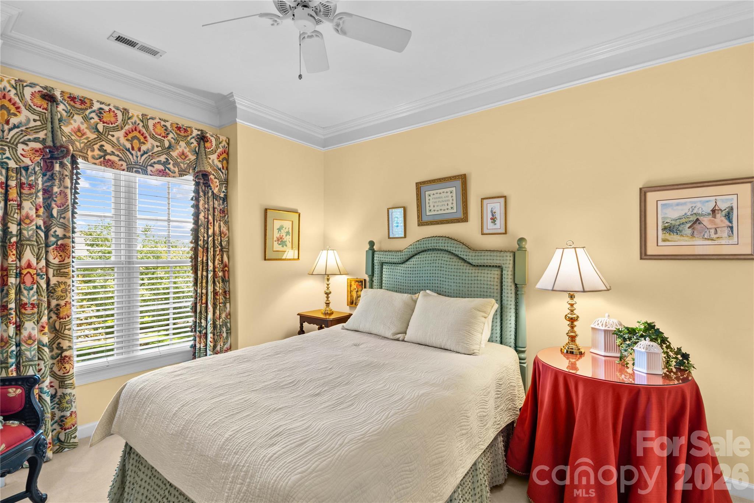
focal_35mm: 16
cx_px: 377
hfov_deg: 96.7
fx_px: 335
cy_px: 252
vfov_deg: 73.7
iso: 100
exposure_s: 1/2
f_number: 8
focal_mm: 16
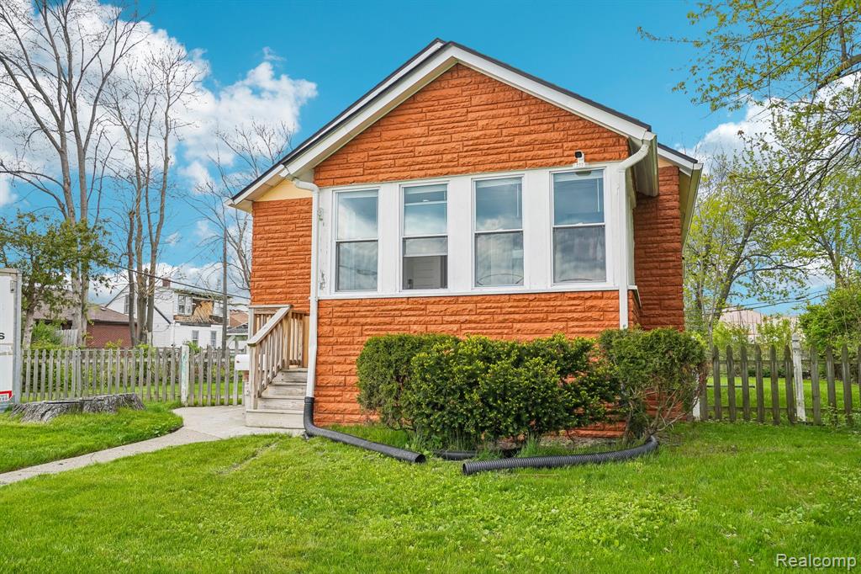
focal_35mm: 29
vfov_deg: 44.9
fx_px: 693
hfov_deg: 63.7
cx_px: 430
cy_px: 287
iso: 400
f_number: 8
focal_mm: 29
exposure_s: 1/160
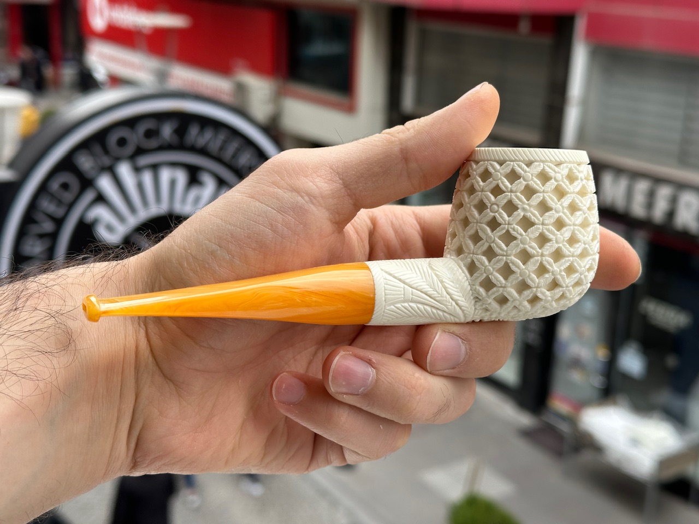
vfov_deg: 30.3
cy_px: 262
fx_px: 969
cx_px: 350
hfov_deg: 39.7
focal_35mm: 48
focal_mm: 6.86
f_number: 1.78
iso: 64
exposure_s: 1/740
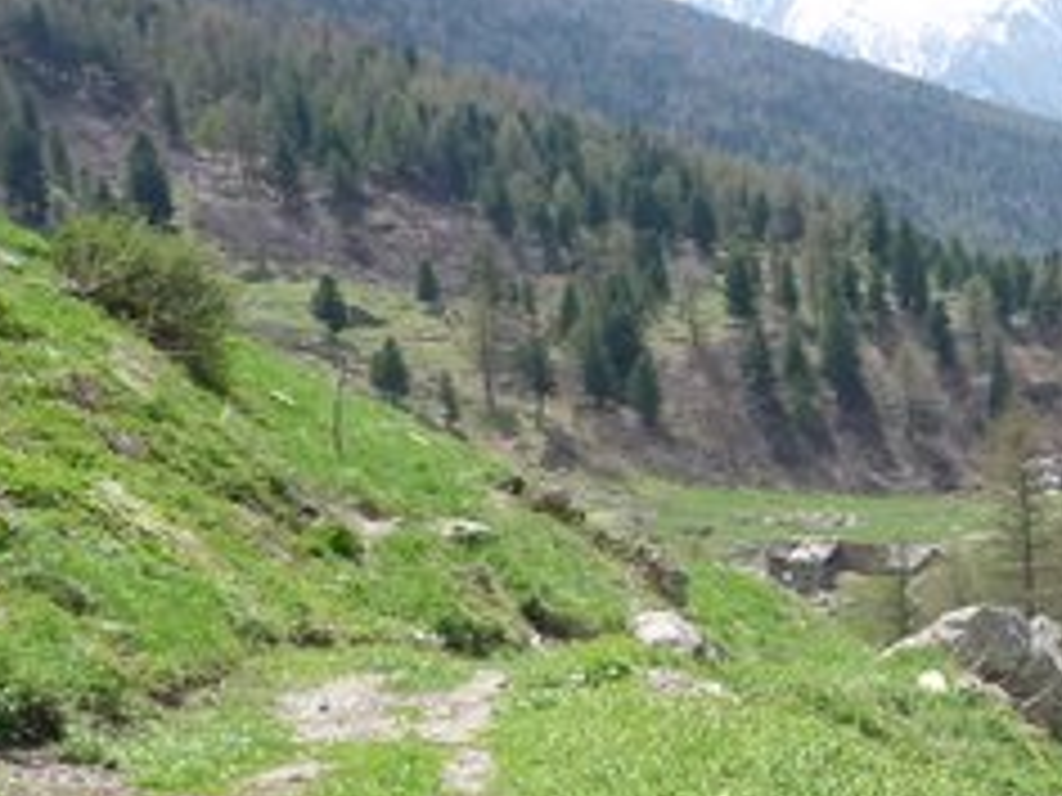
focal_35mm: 83
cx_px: 1296
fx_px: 2546
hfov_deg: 21.7
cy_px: 591
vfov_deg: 17.7
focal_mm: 4.9
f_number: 3.3
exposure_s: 1/400
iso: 80
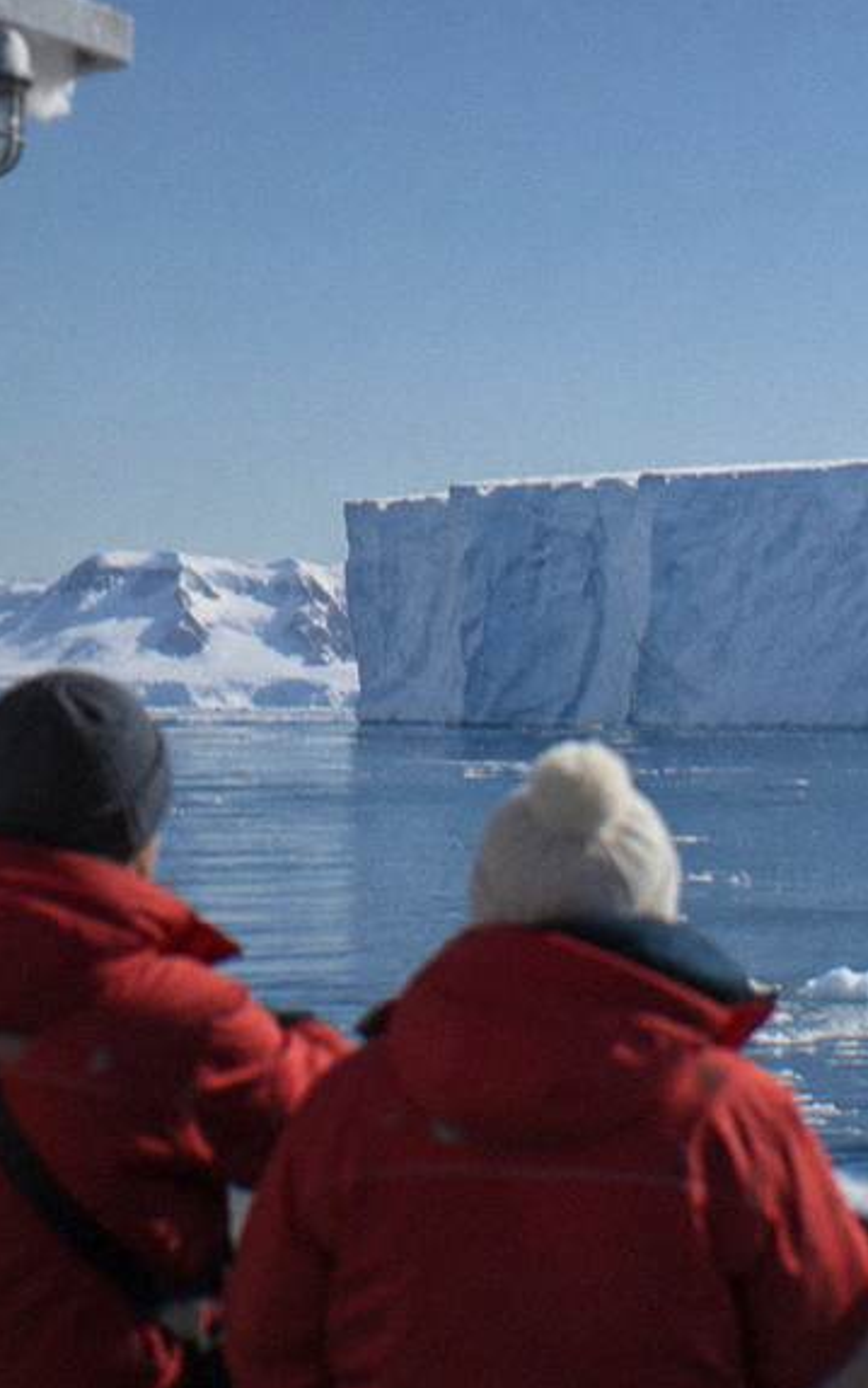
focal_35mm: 71
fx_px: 2686
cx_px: 1035
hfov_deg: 17.5
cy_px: 723
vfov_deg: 29.0
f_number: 7.1
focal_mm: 40
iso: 500
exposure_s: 1/500
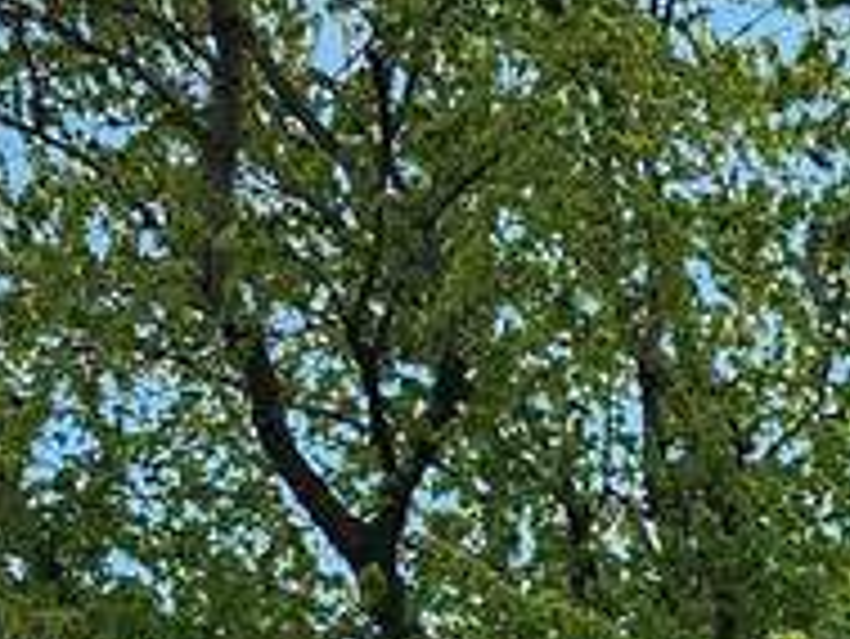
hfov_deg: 12.1
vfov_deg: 8.0
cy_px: 2002
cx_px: 1214
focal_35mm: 156
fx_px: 3833
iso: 12
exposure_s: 1/634
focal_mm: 6.4
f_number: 1.8
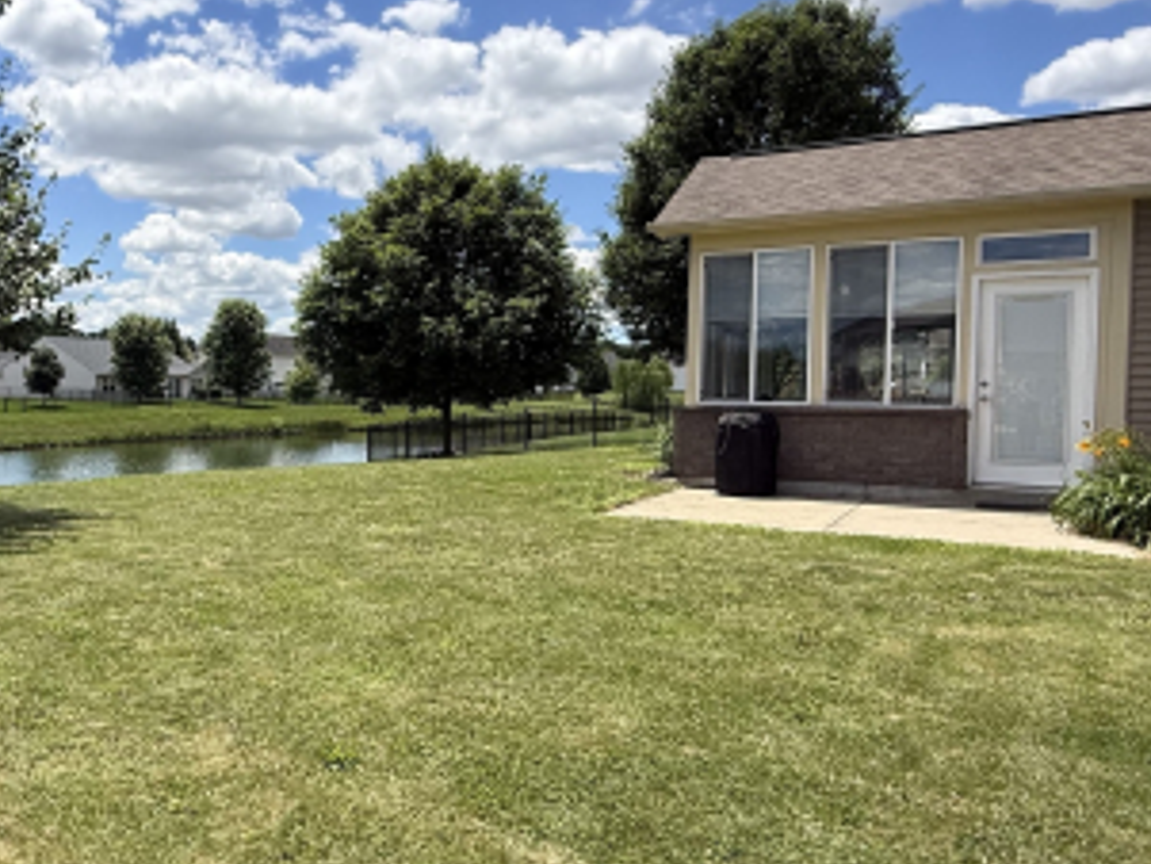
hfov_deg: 54.9
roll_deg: -0.7
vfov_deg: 45.5
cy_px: 421
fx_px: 1031
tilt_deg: -1.8
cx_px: 254
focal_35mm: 31
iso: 50
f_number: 2.2
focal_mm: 2.22
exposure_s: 1/2320
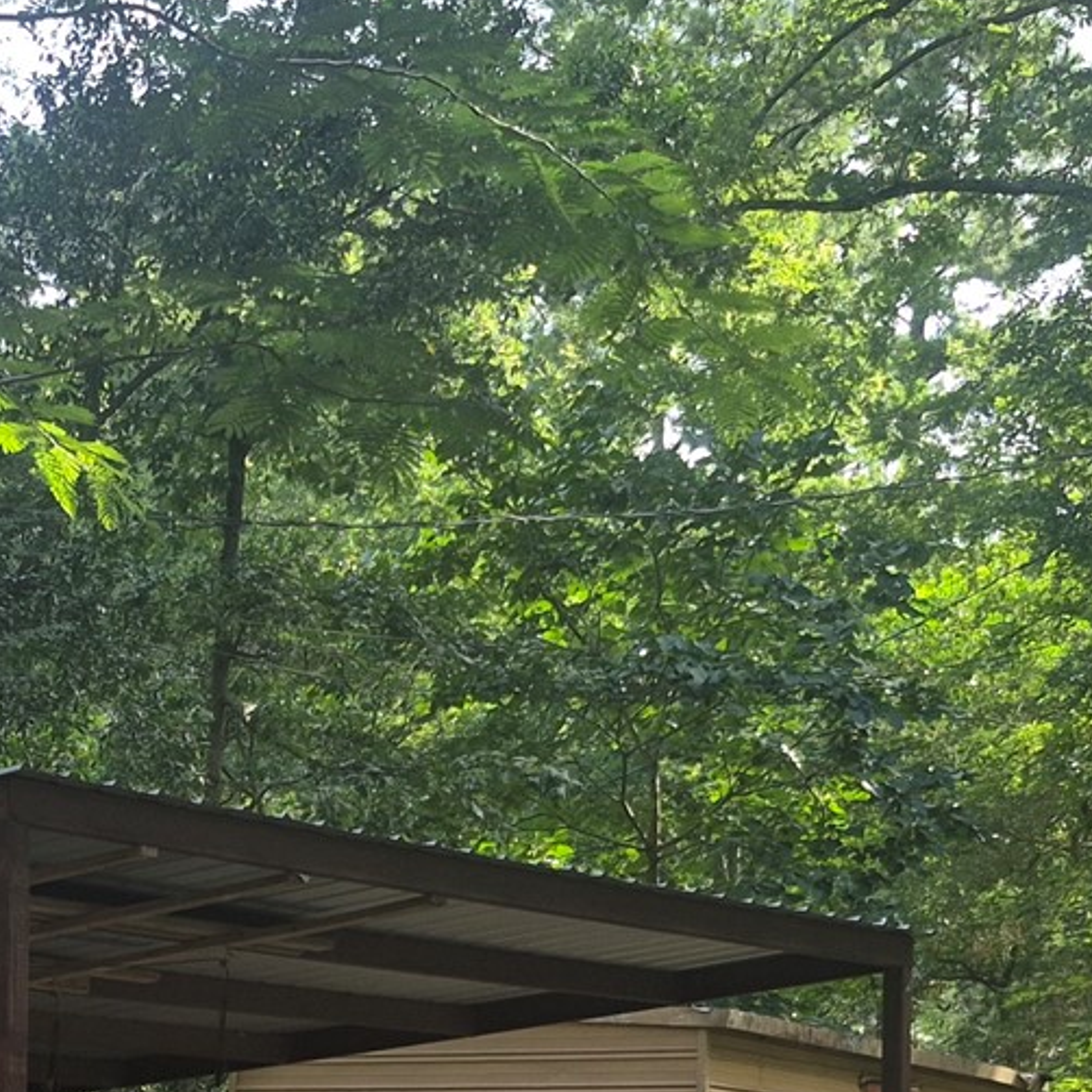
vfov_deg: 19.9
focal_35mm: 83
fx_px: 2962
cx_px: 87
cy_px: 1225
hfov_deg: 20.4
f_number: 1.8
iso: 25
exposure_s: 1/147
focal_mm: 5.4
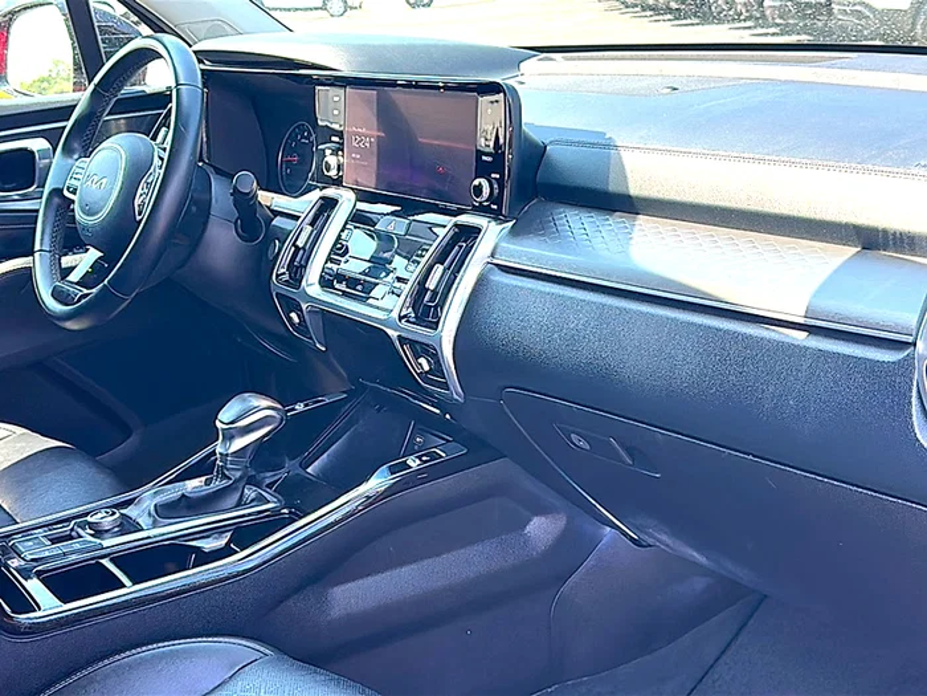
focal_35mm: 40
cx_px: 464
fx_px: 1071
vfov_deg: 36.0
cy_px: 348
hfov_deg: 46.8
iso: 100
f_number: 1.78
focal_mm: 6.86
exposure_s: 1/343
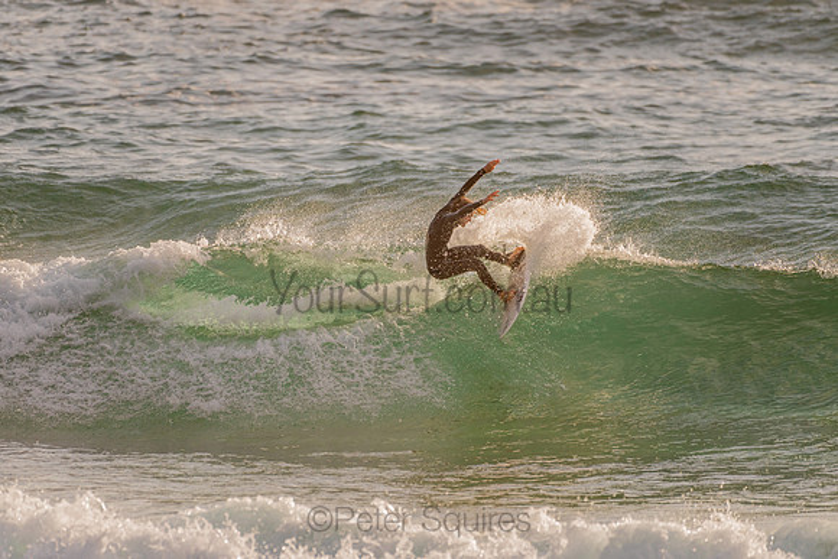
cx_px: 409
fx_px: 14270
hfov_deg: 3.4
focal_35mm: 613
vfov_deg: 2.2
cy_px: 271
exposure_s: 1/2000
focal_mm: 500
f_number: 5.6
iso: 180
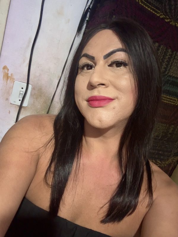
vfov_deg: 60.0
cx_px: 89
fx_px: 206
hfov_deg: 46.8
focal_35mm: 30
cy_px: 118
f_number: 1.9
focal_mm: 2.69
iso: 500
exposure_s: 1/20
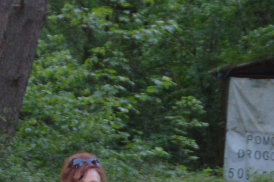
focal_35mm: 302
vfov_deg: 4.5
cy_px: 188
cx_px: -143
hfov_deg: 6.7
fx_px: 2295
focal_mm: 38
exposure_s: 1/60
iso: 900
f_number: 4.5
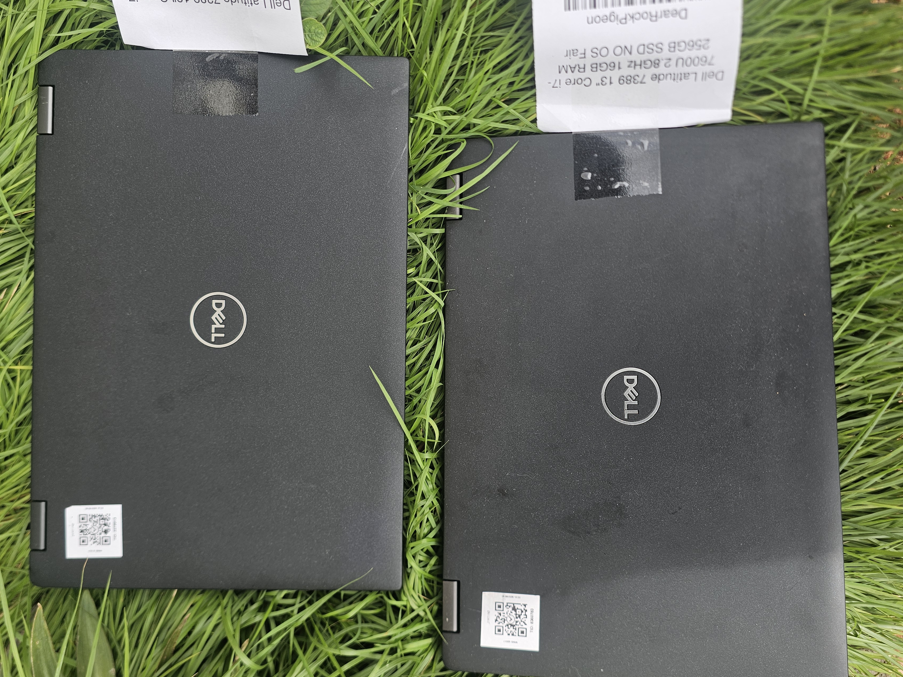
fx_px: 704
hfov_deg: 65.3
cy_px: 340
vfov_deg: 51.4
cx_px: 434
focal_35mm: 27
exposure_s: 1/267
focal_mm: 6.3
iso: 10
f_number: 1.7
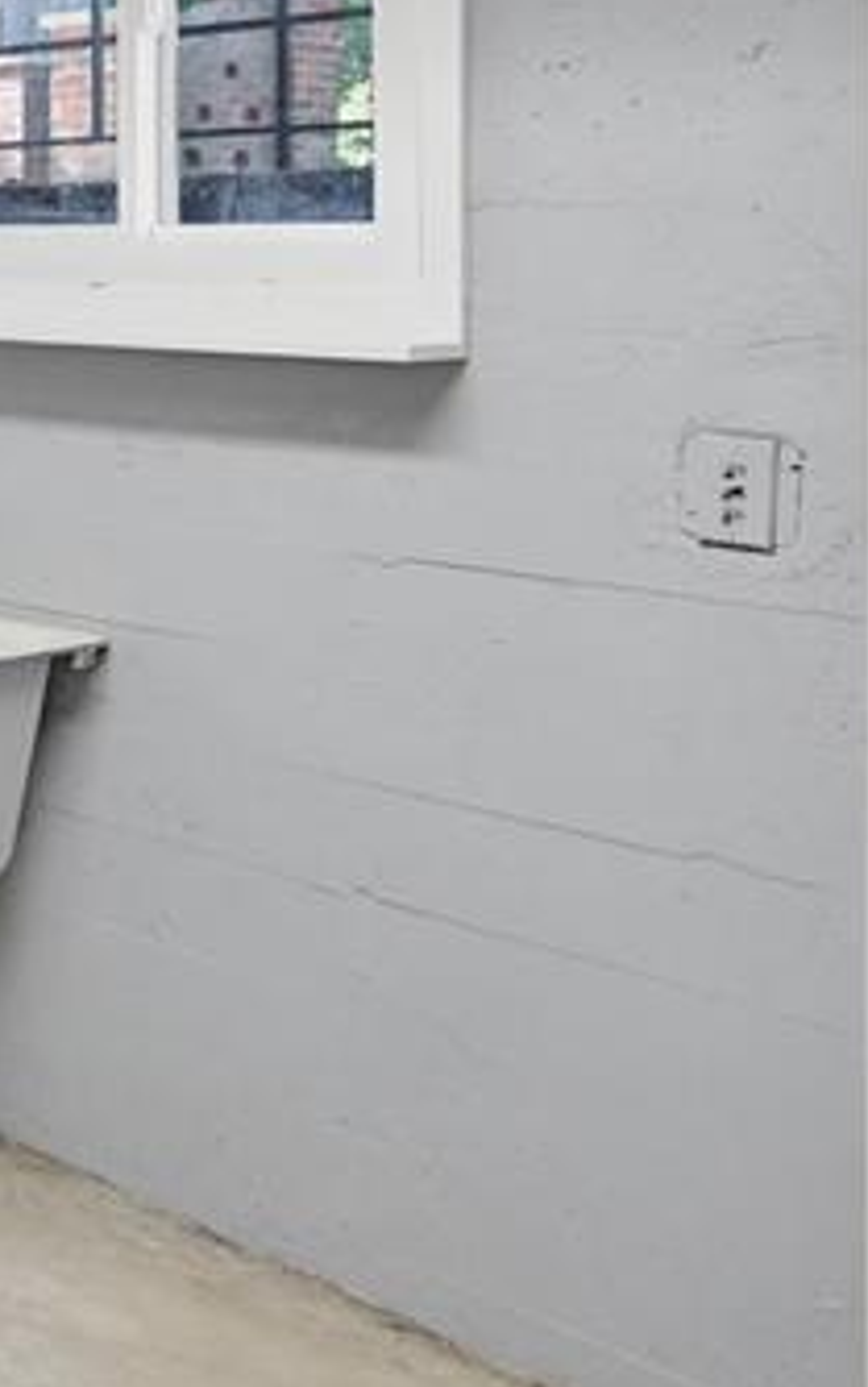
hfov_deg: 19.5
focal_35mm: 50
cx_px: -681
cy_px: 235
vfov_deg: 38.4
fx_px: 1891
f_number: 6.3
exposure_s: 1/2
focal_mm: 16
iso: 200
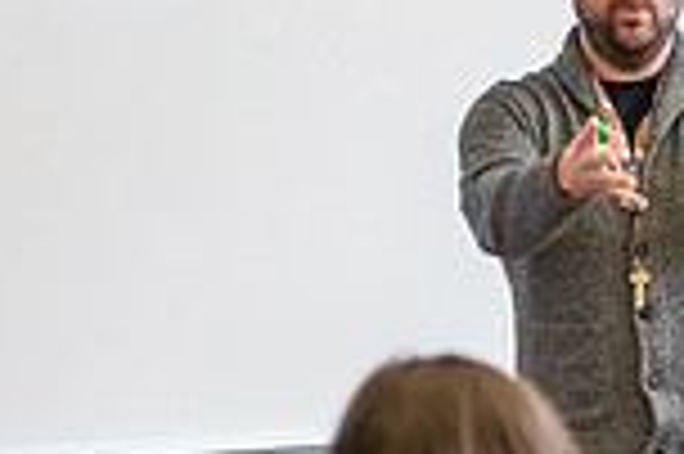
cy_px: 470
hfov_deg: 7.7
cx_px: 644
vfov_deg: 5.1
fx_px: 5067
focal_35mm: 267
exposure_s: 1/200
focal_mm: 70
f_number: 2.8
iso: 1000
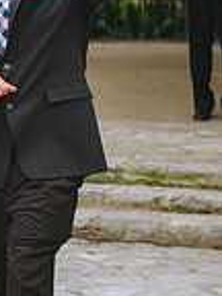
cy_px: 51
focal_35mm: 210
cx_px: -83
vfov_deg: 9.4
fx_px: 1796
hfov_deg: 7.0
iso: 400
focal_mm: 70
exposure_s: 1/1600
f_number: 2.8
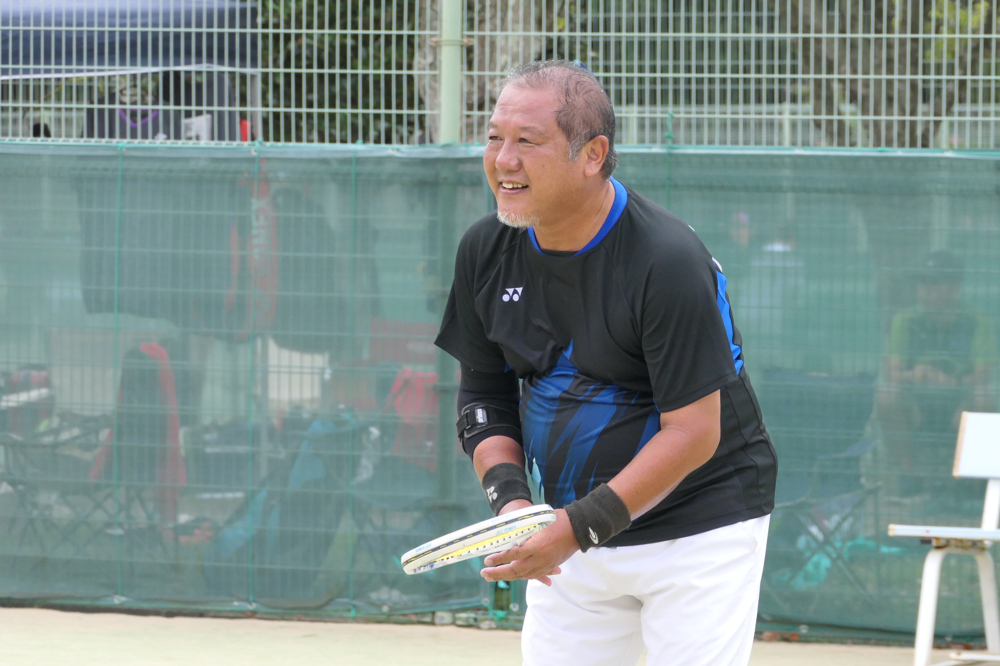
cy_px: 398
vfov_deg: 5.5
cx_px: 584
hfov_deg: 8.2
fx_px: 6999
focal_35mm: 252
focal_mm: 76.94
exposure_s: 1/3200
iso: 1000
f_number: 4
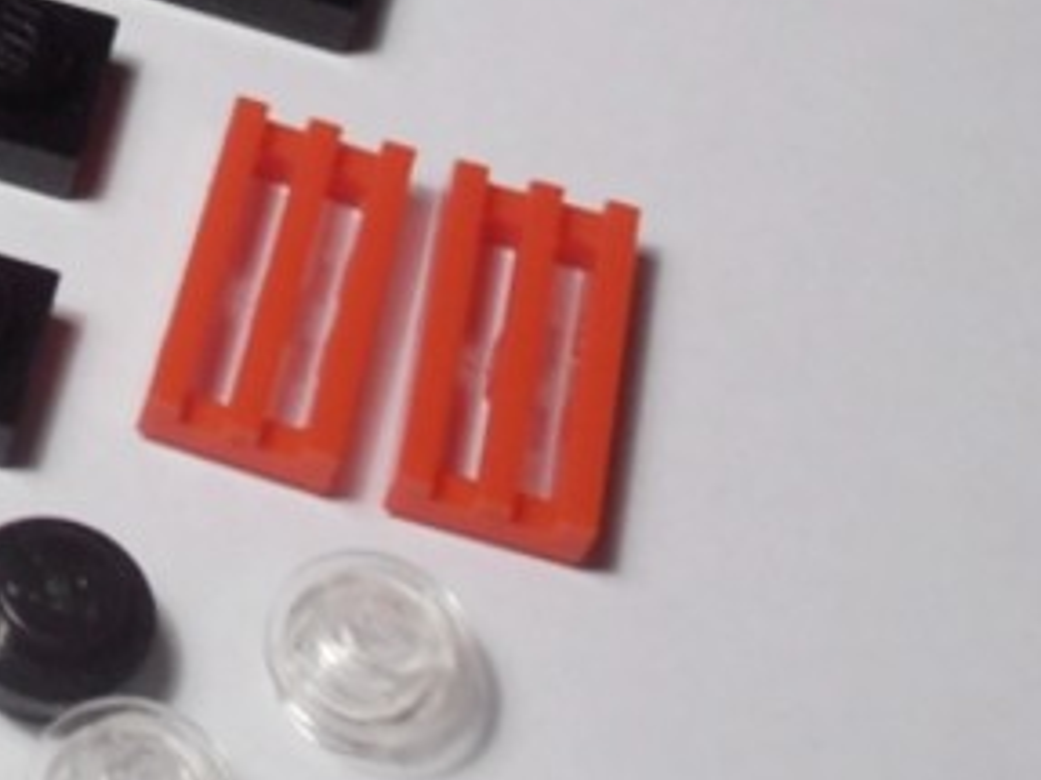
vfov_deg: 12.5
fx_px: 3487
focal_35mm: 116
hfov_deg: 15.8
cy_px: -111
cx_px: -428
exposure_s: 1/50
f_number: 3.9
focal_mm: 6.61
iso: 80
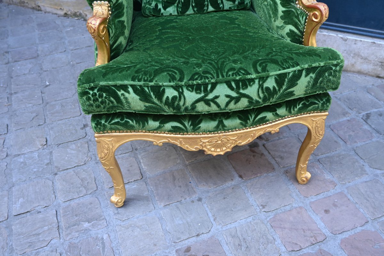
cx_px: 192
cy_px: 128
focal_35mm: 35
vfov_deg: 37.6
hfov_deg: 54.1
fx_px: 376
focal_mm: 23.5
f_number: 4
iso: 400
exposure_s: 1/250
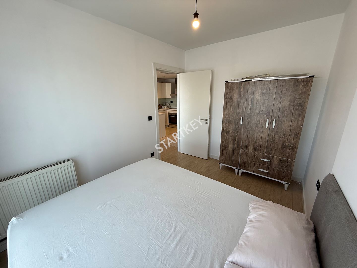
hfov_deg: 102.1
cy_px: 134
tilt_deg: -14.9
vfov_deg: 85.7
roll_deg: +0.3
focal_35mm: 14
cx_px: 178
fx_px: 144
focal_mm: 2.22
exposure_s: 1/99
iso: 80
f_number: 2.2
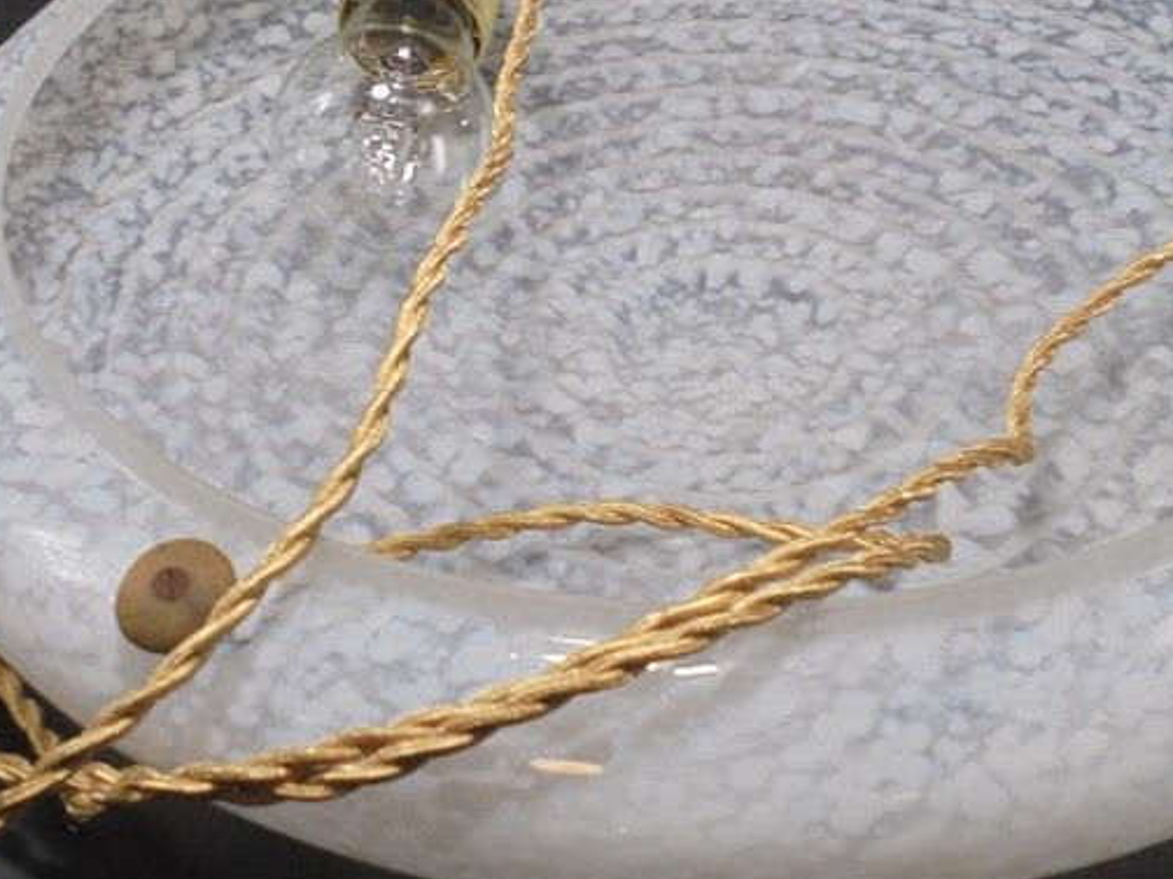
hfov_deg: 28.5
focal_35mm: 68
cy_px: 395
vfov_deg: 21.6
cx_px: 646
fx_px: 2304
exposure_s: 1/30
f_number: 4.2
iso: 100
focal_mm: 6.9
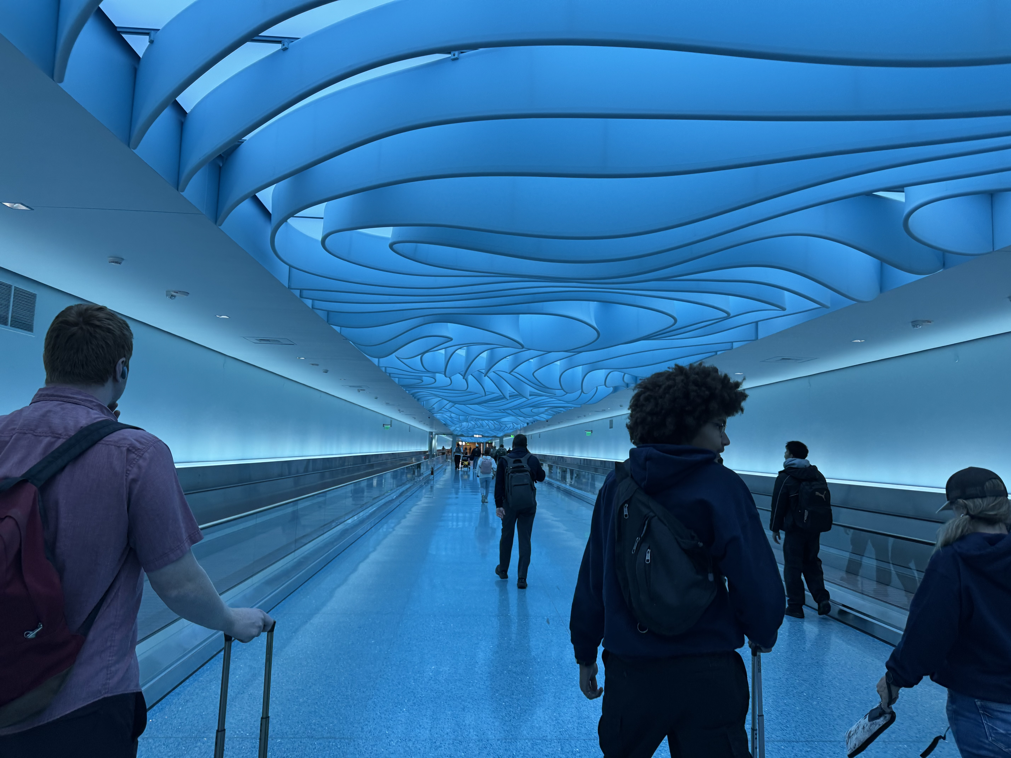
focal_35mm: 24
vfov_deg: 56.8
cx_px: 506
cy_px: 379
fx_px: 701
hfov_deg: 71.6
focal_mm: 6.76
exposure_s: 1/120
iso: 100
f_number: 1.78
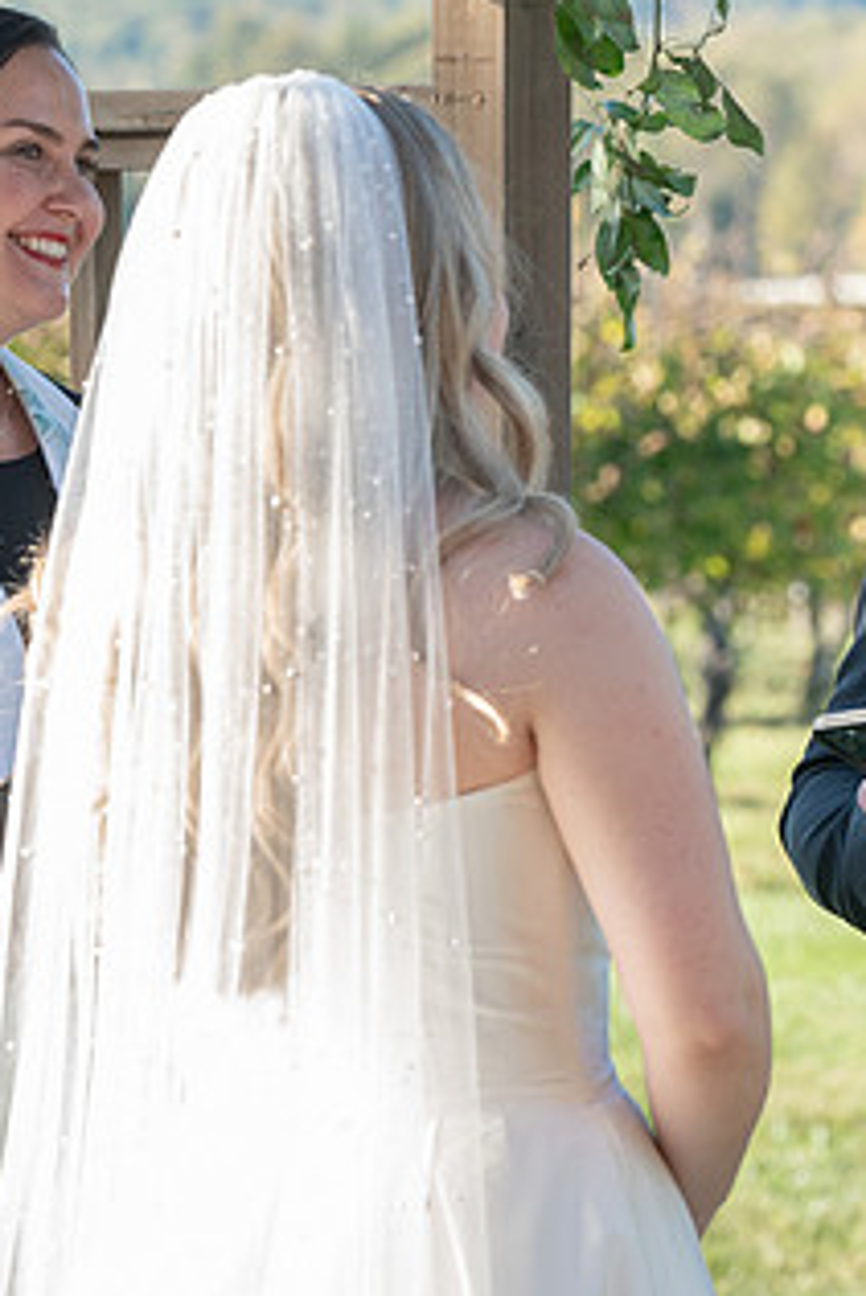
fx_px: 7172
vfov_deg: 10.3
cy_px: 599
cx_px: 741
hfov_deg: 6.9
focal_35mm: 199
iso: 500
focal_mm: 106
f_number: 5.6
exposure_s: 1/320
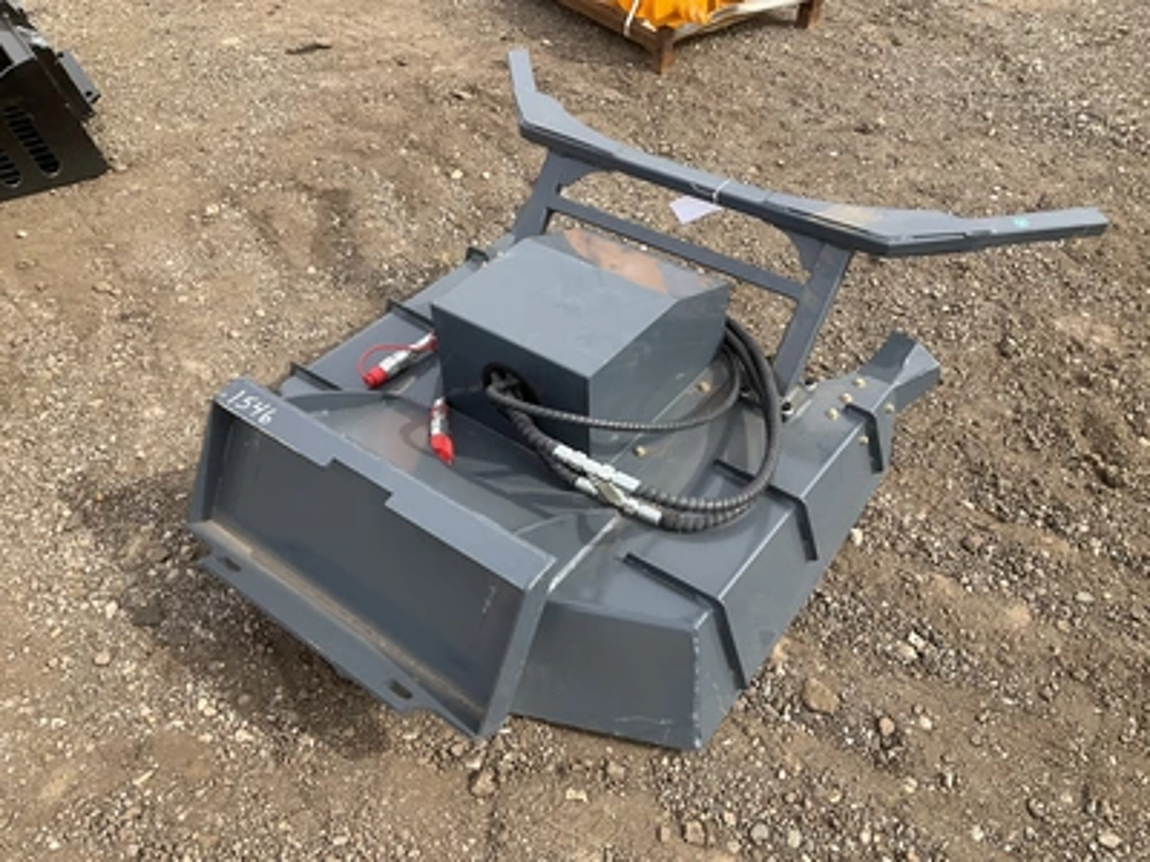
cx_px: 575
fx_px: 963
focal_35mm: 29
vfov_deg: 48.2
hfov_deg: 61.7
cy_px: 431
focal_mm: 3
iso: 25
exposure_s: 1/642
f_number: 1.8
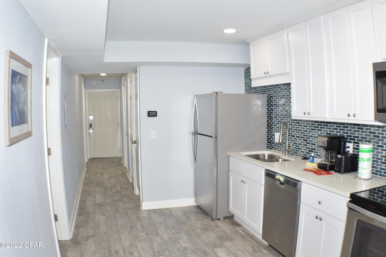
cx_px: 193
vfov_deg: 34.1
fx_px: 418
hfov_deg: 49.6
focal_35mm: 39
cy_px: 128
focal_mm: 26
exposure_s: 1/60
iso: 400
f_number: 4.2
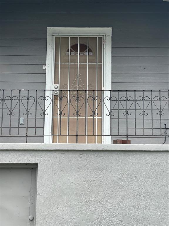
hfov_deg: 22.9
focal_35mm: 64
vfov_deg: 30.3
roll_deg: -0.3
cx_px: 84
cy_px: 113
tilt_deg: +10.3
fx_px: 417
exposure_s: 1/589
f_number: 2.2
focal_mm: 7.5
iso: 20
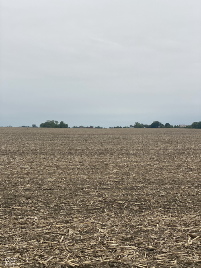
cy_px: 134
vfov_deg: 36.8
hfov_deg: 28.0
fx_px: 403
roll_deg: -0.8
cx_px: 100
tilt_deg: -1.6
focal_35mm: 52
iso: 20
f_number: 2
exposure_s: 1/1261
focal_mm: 6
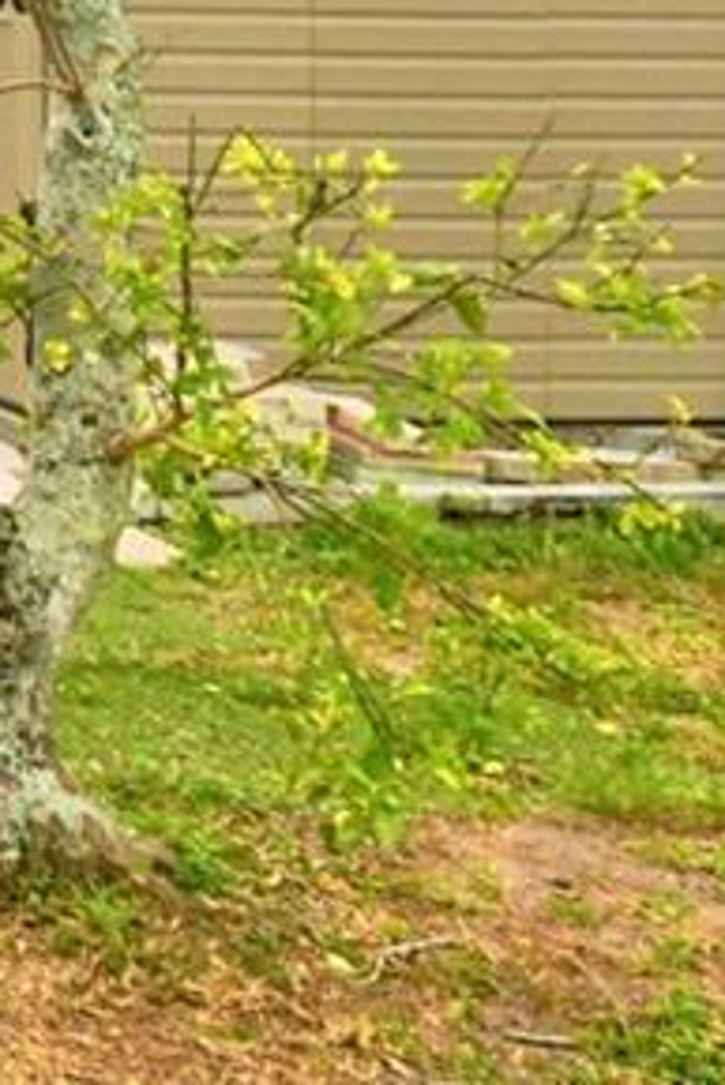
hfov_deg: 11.7
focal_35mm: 83
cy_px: -308
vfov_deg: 22.1
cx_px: -1247
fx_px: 2504
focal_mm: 10
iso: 100
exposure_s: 1/1600
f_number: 4.5
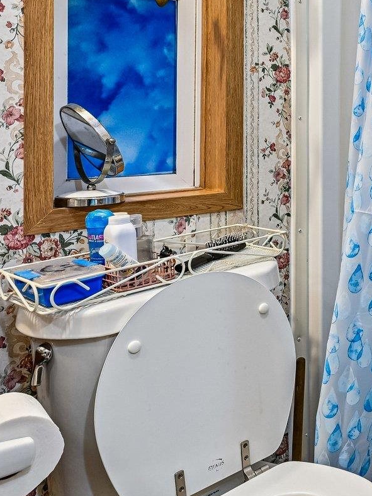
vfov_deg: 45.1
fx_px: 573
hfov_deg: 27.8
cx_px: 517
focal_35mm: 40
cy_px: 122
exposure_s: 1/5
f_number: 8
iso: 400
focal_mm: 16
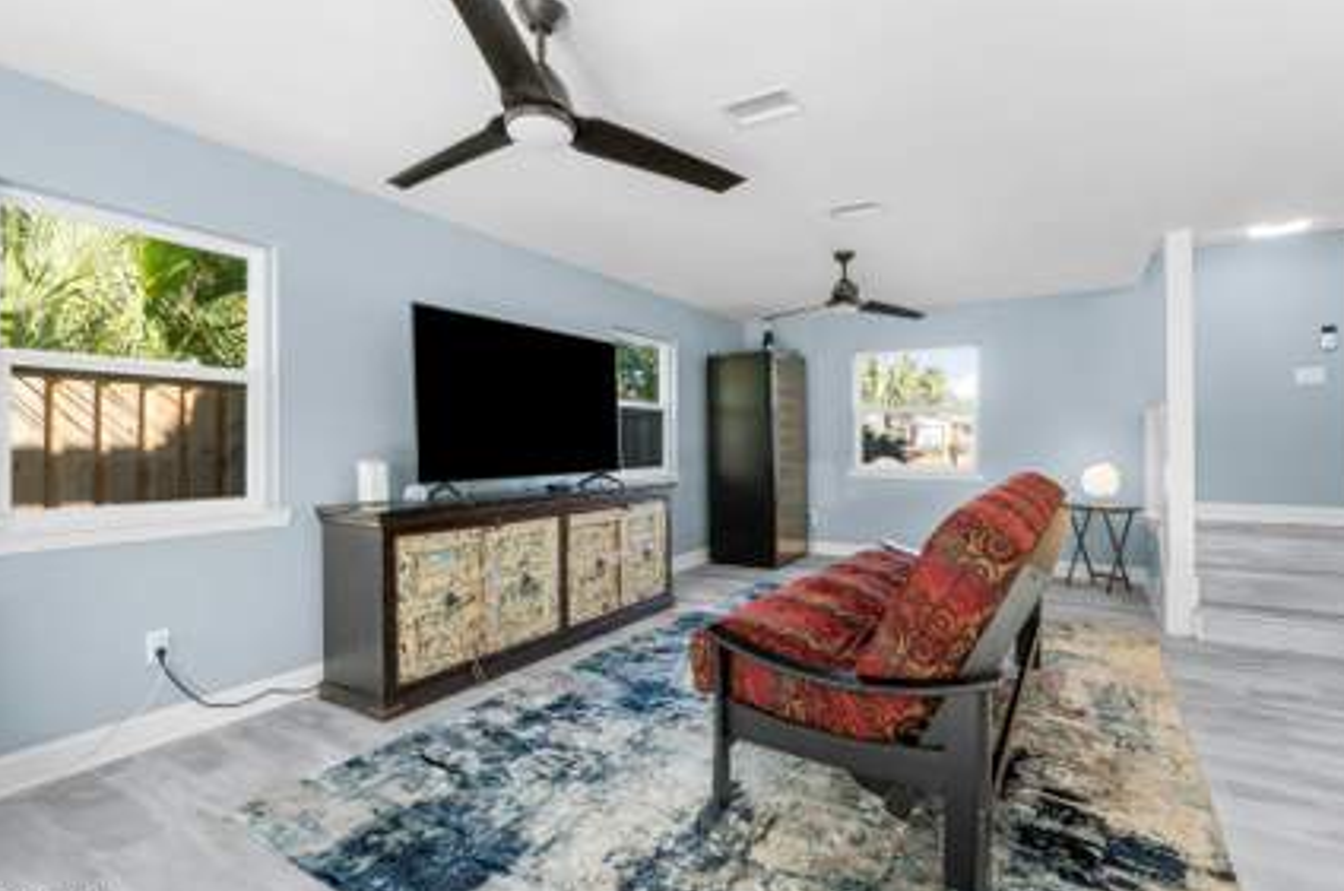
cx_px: 704
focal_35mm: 18
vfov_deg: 67.6
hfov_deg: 90.5
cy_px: 449
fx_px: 665
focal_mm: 10.5
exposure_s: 1/15
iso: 400
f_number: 9
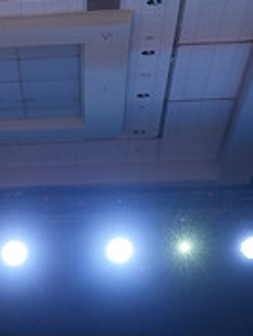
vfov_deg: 13.1
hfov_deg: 9.9
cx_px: -107
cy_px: 398
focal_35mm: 147
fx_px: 1429
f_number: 5.6
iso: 1250
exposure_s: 1/400
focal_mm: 47
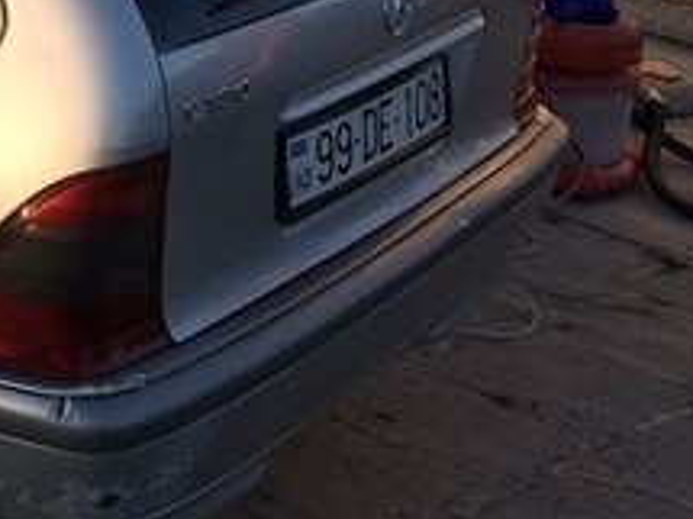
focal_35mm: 89
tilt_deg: -17.9
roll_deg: -0.4
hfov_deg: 19.3
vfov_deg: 16.4
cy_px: 60
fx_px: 1781
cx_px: -338
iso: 32
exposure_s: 1/641
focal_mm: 4.15
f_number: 2.2
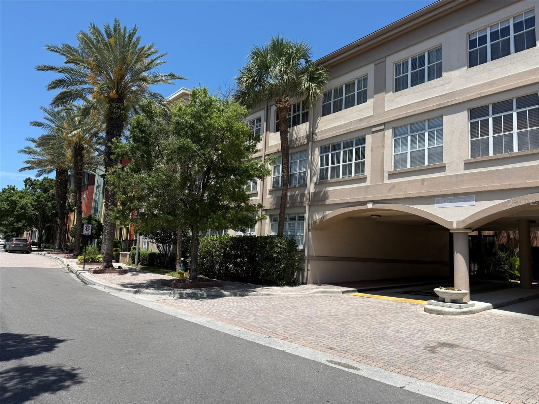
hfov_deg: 71.6
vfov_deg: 56.8
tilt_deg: +6.4
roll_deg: -2.9
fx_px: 374
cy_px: 202
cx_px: 270
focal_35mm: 24
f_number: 1.78
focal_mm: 6.76
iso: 80
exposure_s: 1/4167
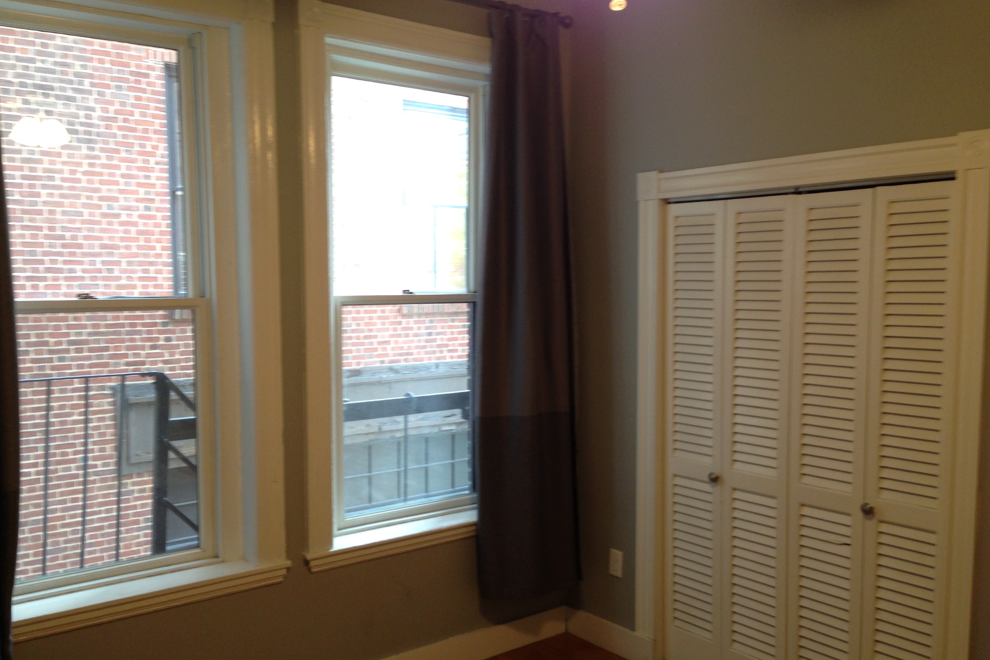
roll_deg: +1.1
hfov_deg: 54.4
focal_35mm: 35
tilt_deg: -5.0
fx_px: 962
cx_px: 486
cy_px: 361
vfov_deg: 37.8
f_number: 2.4
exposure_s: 1/20
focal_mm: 4.12
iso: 80
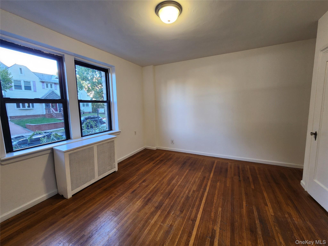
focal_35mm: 13
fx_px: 123
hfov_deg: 106.2
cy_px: 123
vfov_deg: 89.9
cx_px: 164
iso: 200
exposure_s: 1/60
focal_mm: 2.2
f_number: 2.2
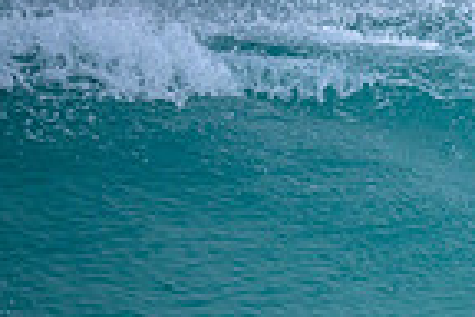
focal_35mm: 3220
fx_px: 42483
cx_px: 874
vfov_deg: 0.4
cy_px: 279
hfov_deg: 0.6
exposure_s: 1/2000
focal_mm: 800
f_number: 6.3
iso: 2200
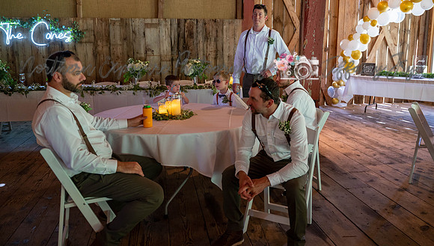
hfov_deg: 61.1
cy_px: 102
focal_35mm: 32
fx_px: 367
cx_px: 217
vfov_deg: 36.9
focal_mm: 30.5
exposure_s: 1/125
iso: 1800
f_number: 2.8
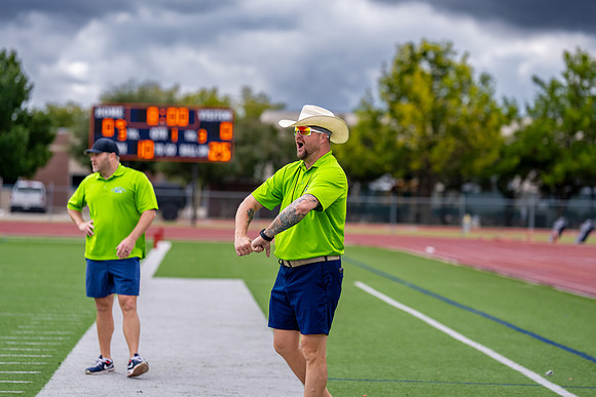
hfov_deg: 13.5
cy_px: 177
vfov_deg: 9.0
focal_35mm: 152
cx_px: 297
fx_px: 2523
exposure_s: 1/3200
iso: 320
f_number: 2.8
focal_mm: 135
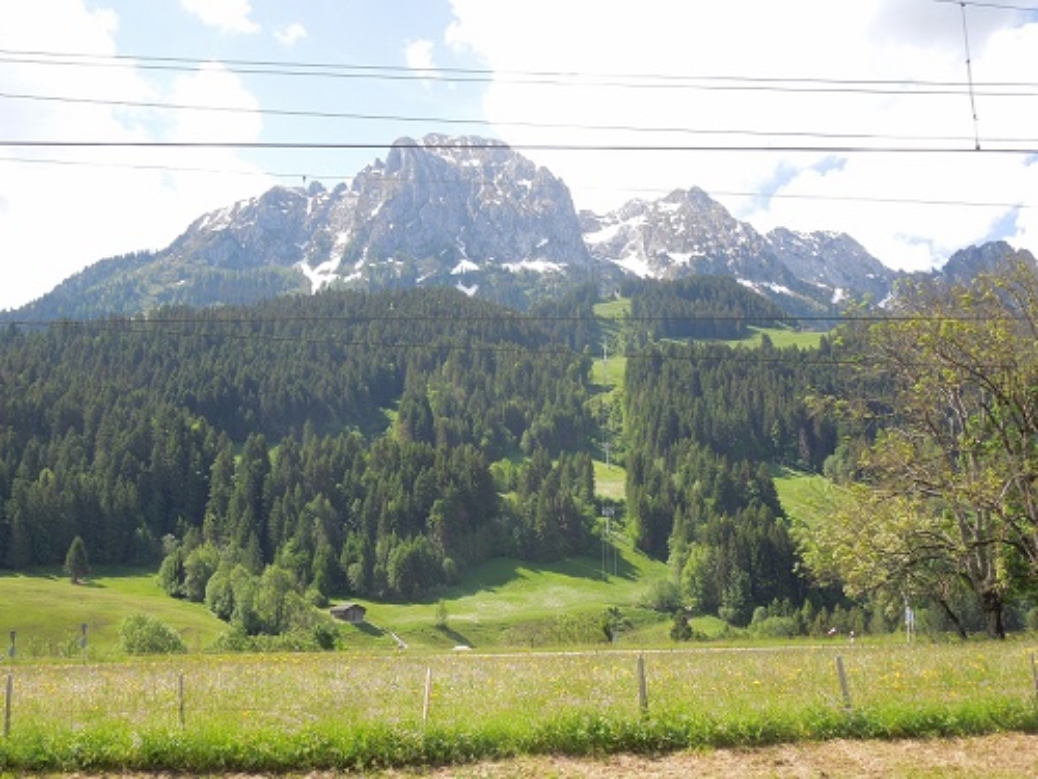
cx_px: 519
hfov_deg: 52.6
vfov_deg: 40.7
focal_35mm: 35
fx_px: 1050
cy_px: 390
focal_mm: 6.3
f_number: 3.7
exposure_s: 1/320
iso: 100
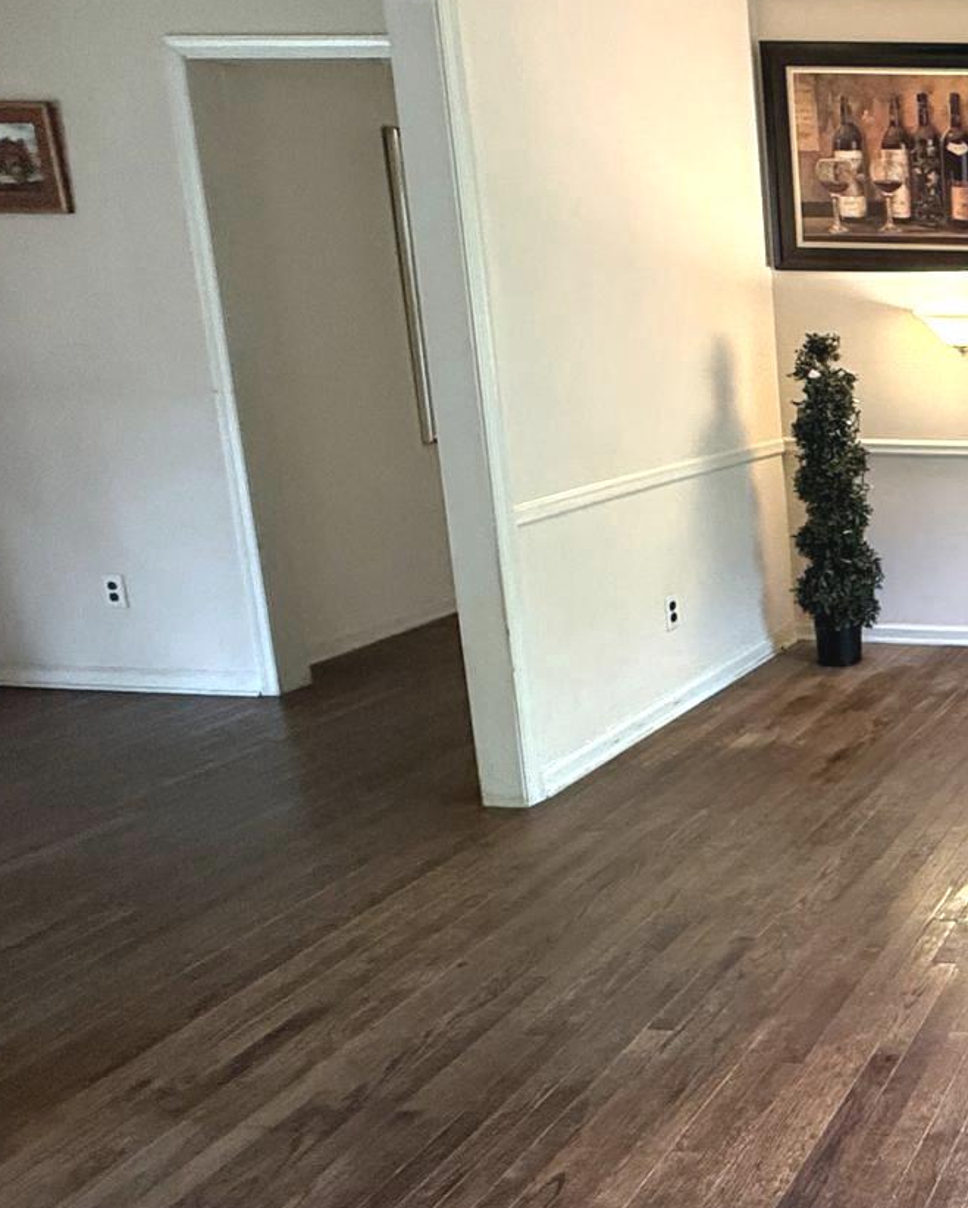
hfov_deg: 31.7
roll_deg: -0.6
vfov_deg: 52.7
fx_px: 1217
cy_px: 525
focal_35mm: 34
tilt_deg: -10.5
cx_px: 1299
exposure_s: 1/60
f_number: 2.2
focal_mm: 2.22
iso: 500
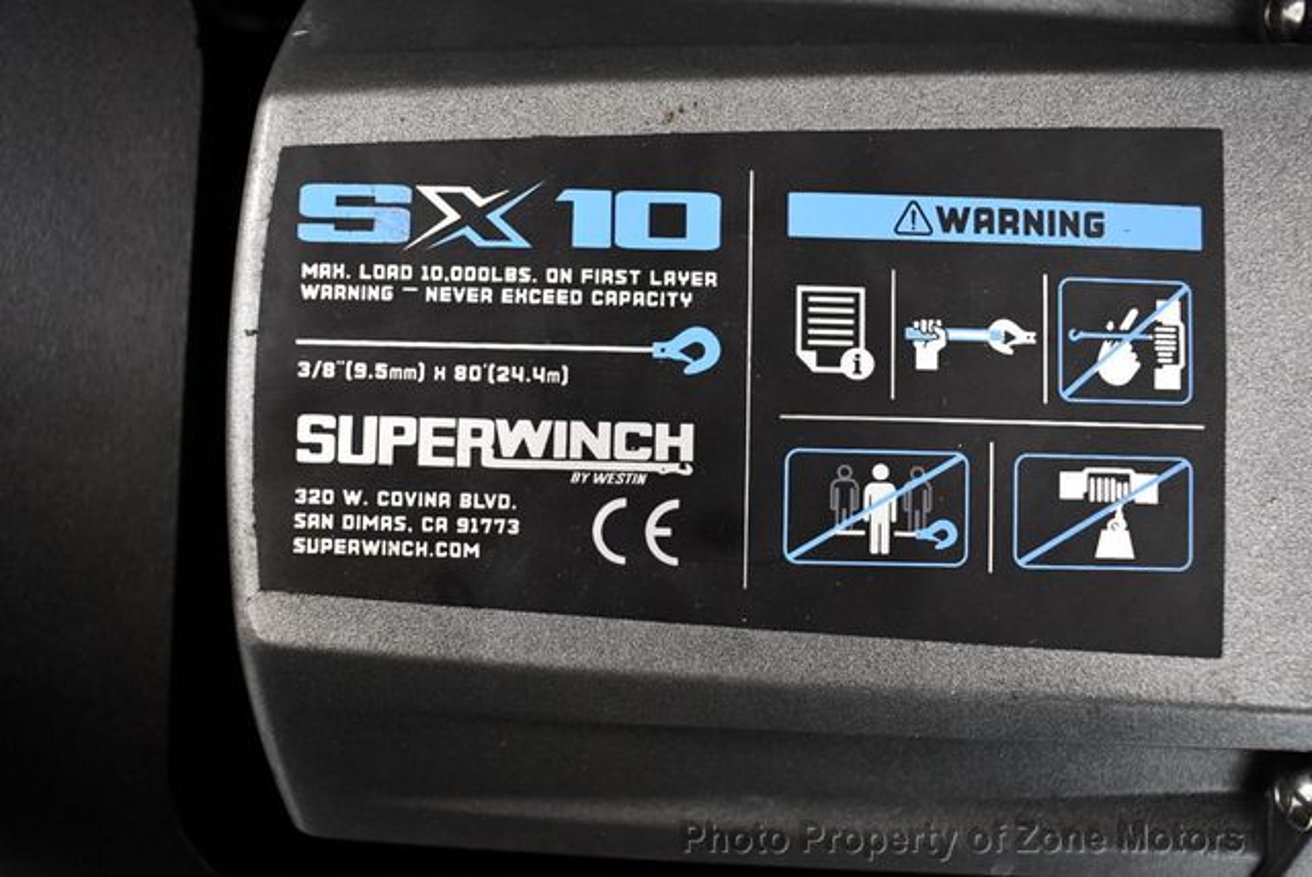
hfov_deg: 53.1
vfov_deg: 36.9
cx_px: 656
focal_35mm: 36
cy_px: 438
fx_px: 1313
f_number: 3.5
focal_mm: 18
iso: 2000
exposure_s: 1/125
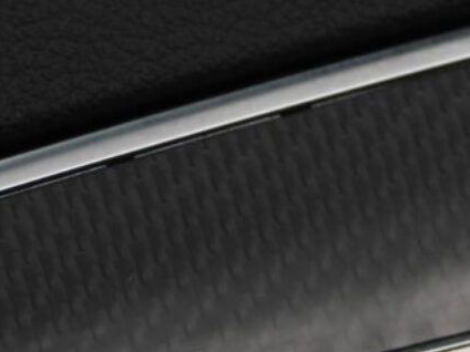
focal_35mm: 643
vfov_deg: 2.3
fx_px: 8730
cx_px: 601
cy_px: 276
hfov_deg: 3.1
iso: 100
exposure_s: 1/100
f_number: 4
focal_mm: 30.5
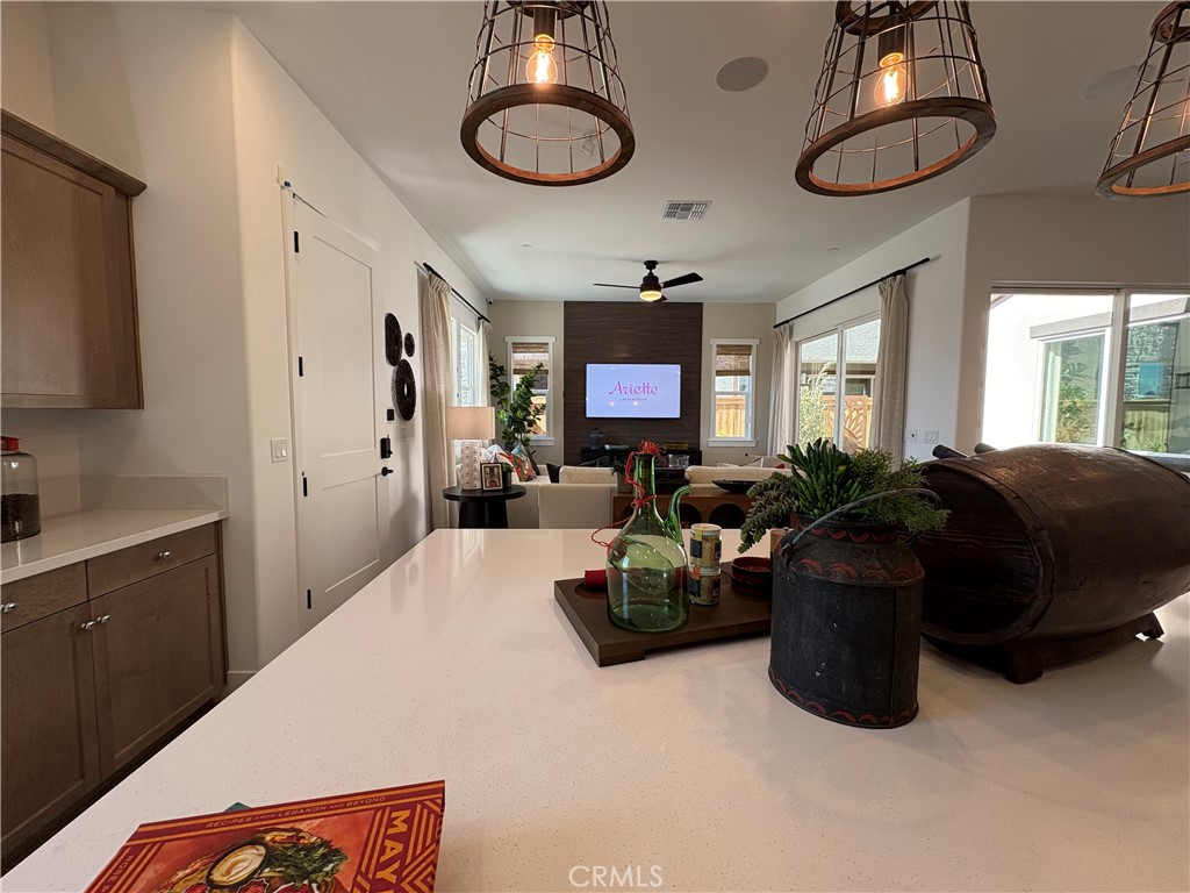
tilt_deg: -4.5
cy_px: 446
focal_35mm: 14
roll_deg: +0.7
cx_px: 595
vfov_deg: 85.7
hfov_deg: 102.1
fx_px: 481
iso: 80
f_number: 2.2
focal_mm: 2.22
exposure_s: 1/120
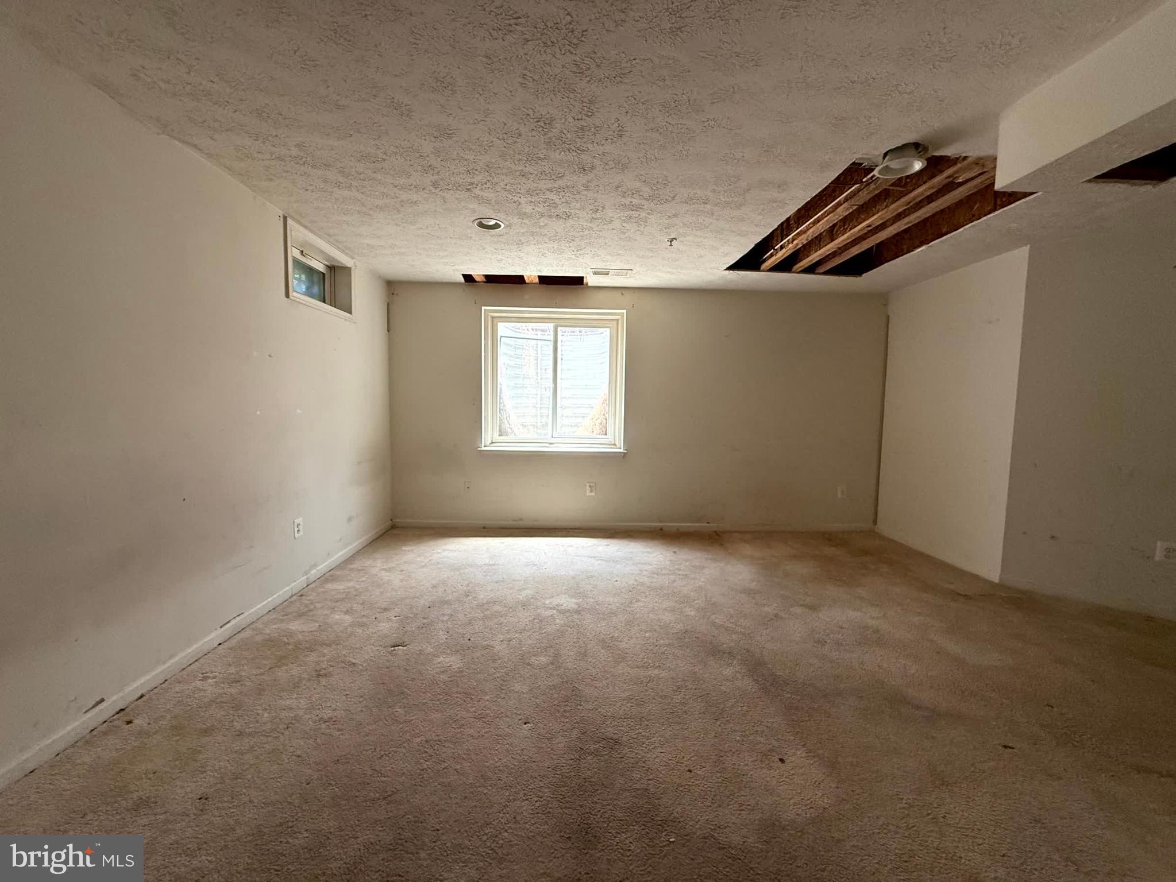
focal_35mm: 14
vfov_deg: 85.7
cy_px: 441
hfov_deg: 102.1
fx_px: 476
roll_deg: -0.7
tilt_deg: -4.2
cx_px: 588
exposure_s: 1/99
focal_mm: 2.22
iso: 160
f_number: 2.2
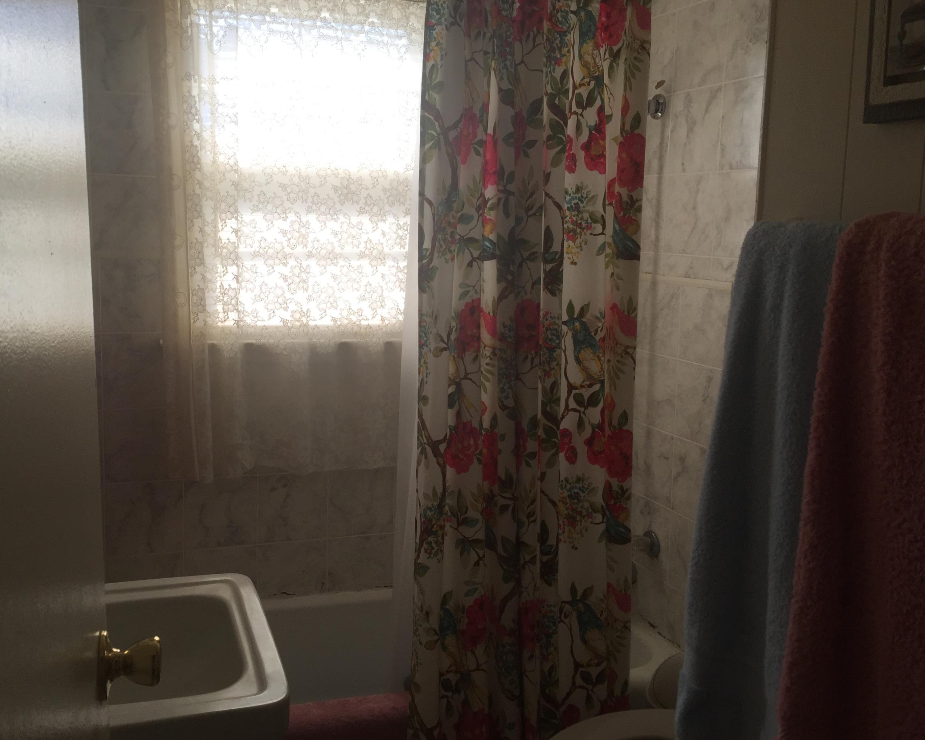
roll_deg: +0.2
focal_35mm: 33
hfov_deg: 54.1
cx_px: 411
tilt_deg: -7.2
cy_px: 370
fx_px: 904
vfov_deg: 44.6
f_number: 2.2
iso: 32
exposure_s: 1/366
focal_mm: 4.15
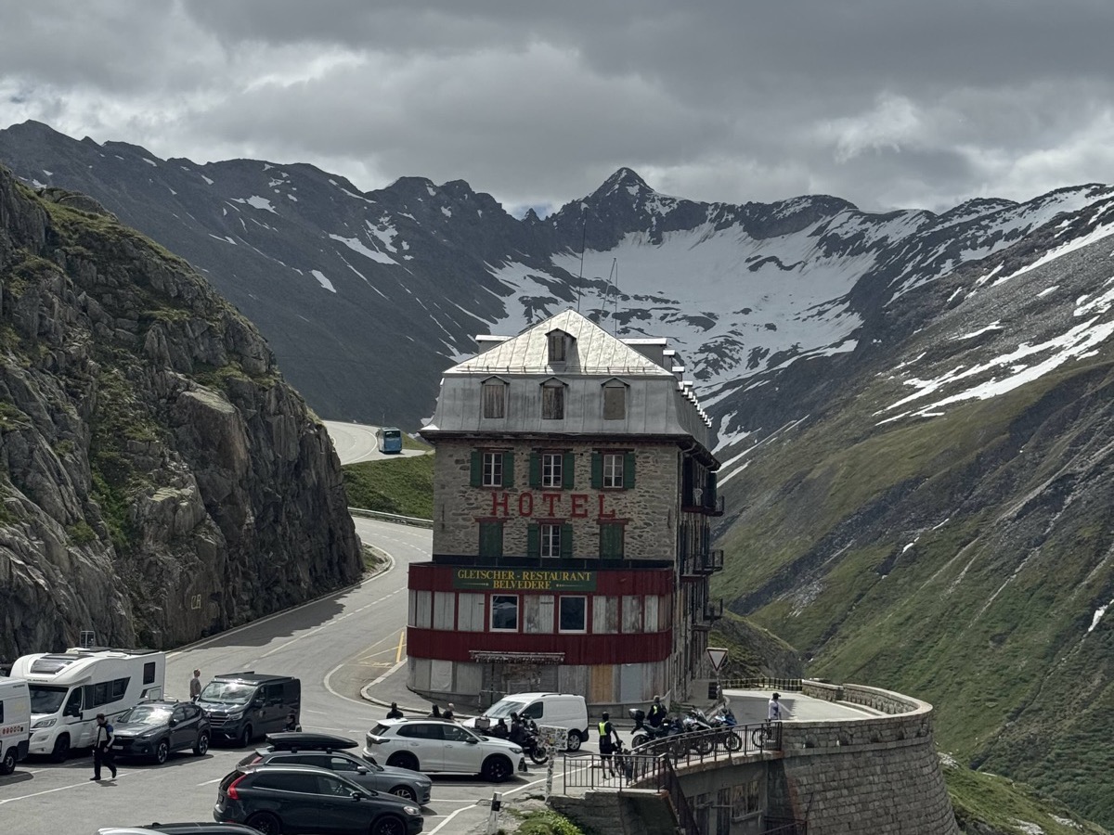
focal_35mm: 48
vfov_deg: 30.3
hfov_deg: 39.7
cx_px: 557
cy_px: 418
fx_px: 1545
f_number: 1.78
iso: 64
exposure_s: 1/12500
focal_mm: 6.76
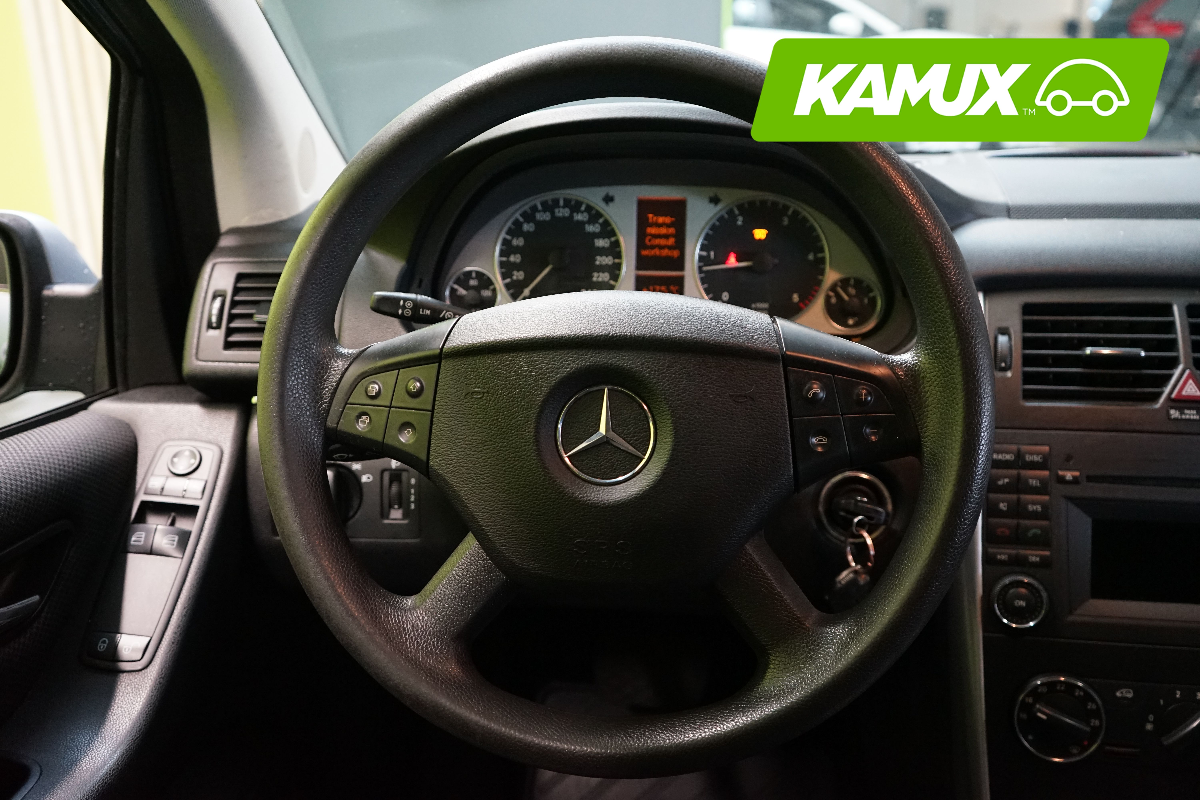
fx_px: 1067
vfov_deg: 41.1
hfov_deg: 58.7
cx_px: 600
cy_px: 400
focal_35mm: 32
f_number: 4.5
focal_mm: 32
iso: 4000
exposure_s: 1/30
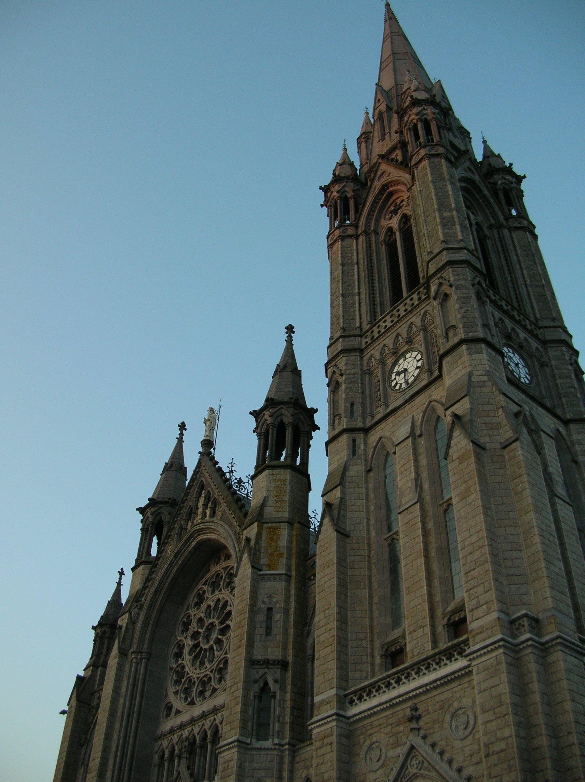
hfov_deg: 40.6
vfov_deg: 52.7
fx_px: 790
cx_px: 292
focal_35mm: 35
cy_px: 391
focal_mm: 5.8
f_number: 2.8
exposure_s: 1/88
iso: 50
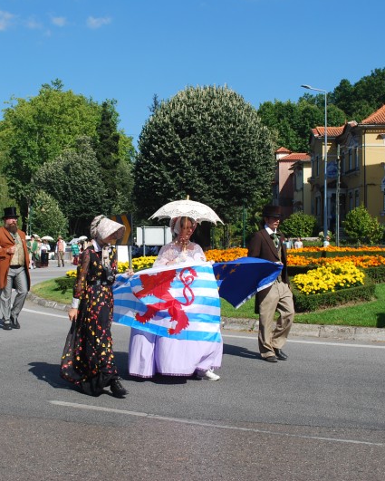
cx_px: 145
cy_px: 240
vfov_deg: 36.6
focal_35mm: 51
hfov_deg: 29.6
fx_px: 726
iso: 100
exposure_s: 1/250
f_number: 8
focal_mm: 24
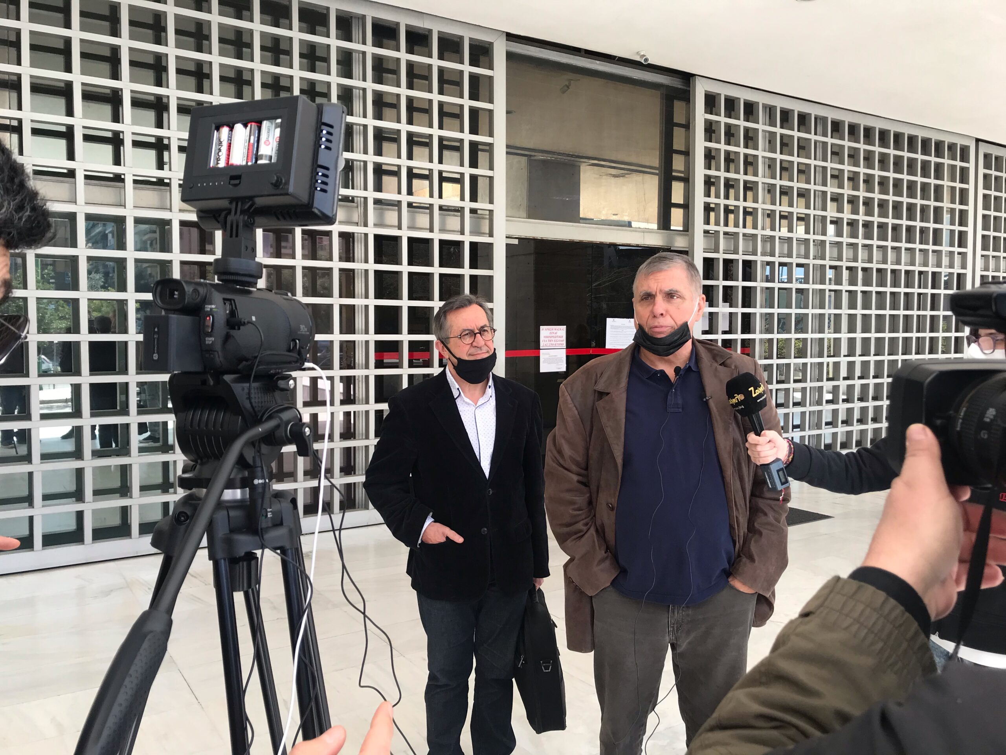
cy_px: 378
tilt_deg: -3.4
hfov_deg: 63.4
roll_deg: +0.3
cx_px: 503
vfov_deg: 49.7
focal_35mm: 28
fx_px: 814
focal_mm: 3.99
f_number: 1.8
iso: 20
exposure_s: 1/424
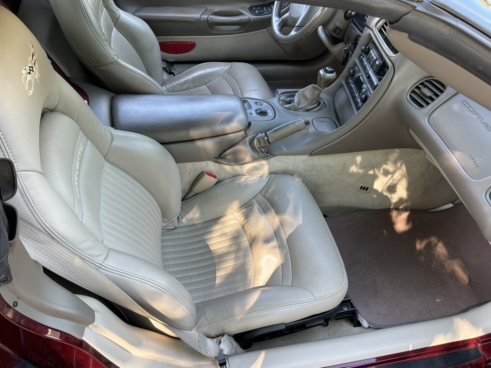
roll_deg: -3.2
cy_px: 184
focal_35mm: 28
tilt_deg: -44.6
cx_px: 246
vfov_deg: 49.7
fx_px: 397
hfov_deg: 63.4
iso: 64
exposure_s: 1/120
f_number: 1.8
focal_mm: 3
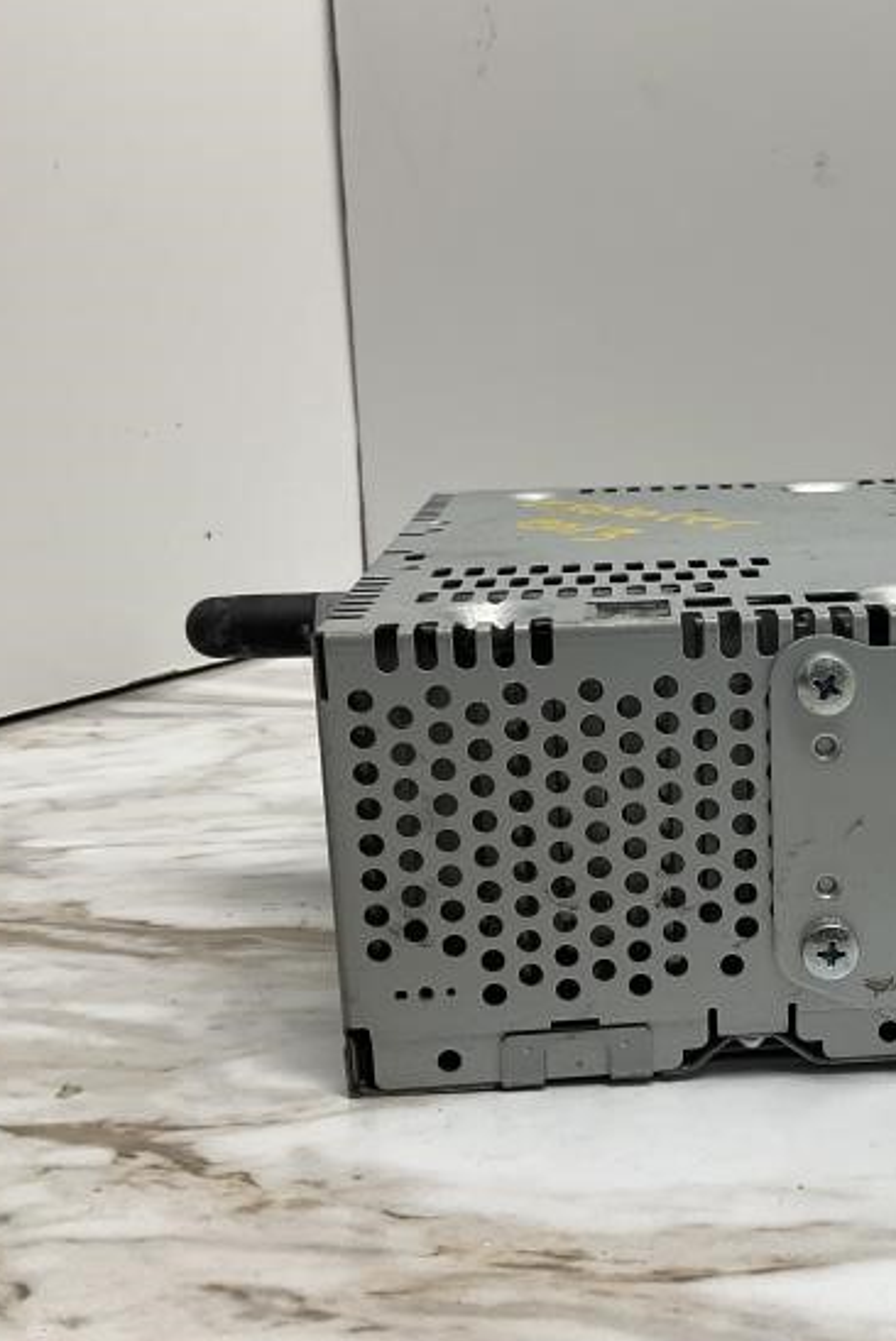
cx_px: 791
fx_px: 1640
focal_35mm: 44
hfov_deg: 29.4
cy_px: 668
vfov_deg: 44.5
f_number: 1.8
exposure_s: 1/473
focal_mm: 3
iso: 25
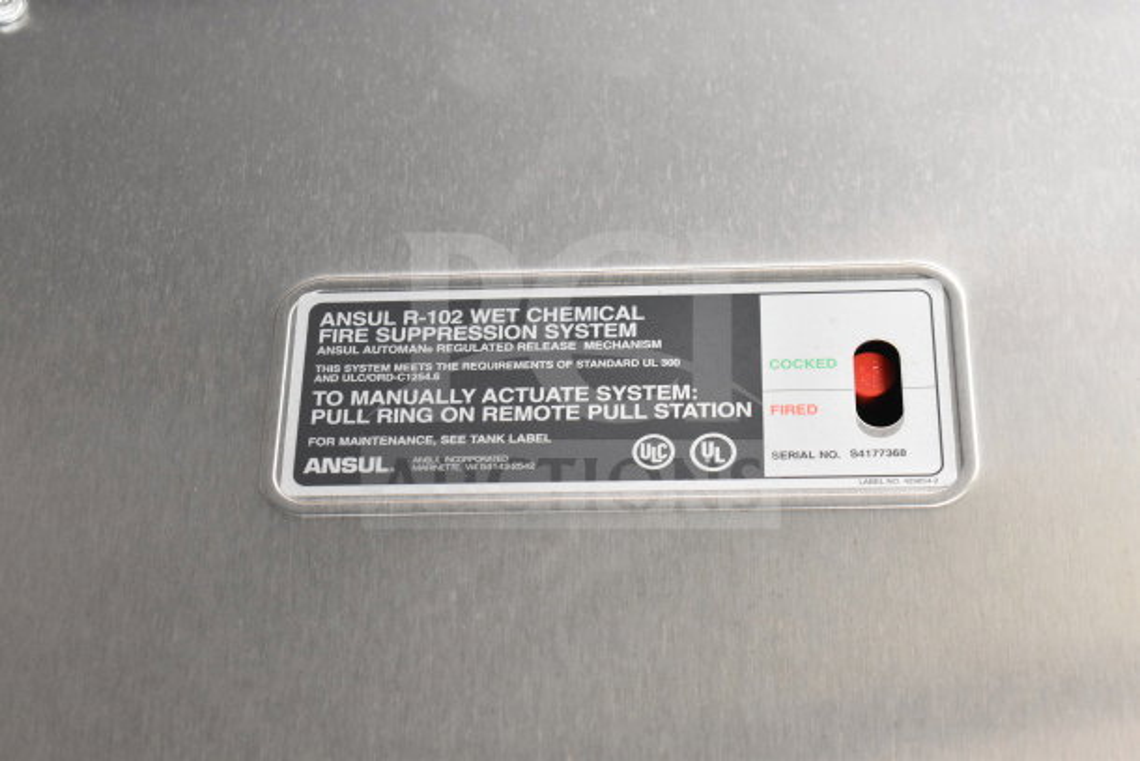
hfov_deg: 24.6
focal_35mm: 82
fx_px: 2613
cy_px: 380
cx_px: 570
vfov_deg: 16.6
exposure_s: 1/100
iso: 2800
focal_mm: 55
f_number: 5.6
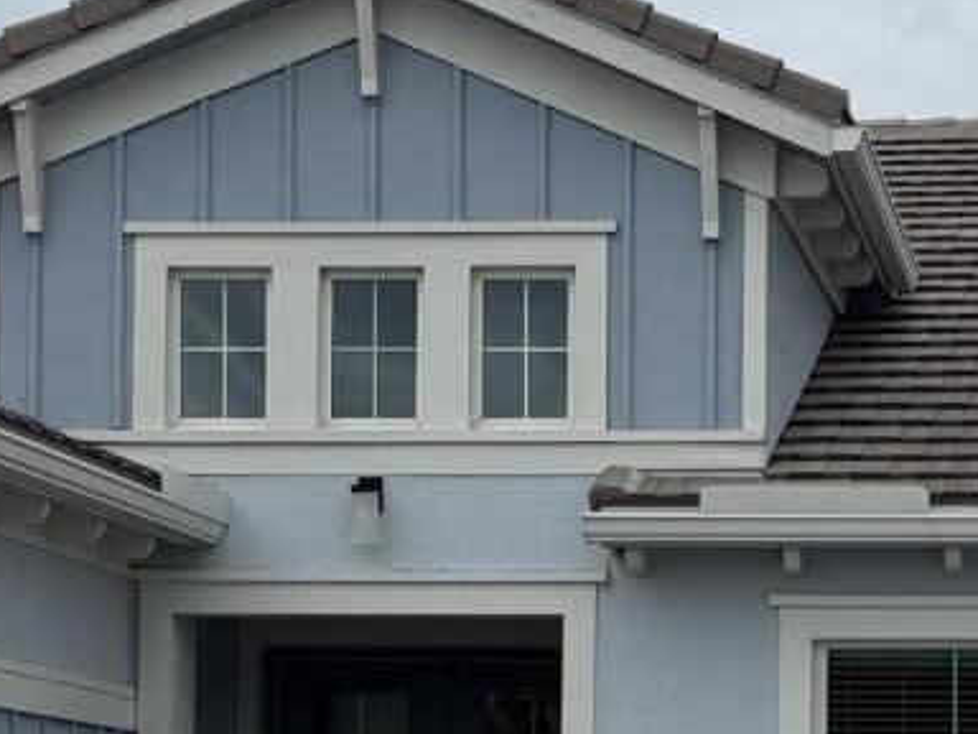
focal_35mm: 125
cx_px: 861
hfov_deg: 15.6
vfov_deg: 11.7
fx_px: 3532
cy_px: 798
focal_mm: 6.76
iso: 80
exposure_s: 1/5714
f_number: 1.78
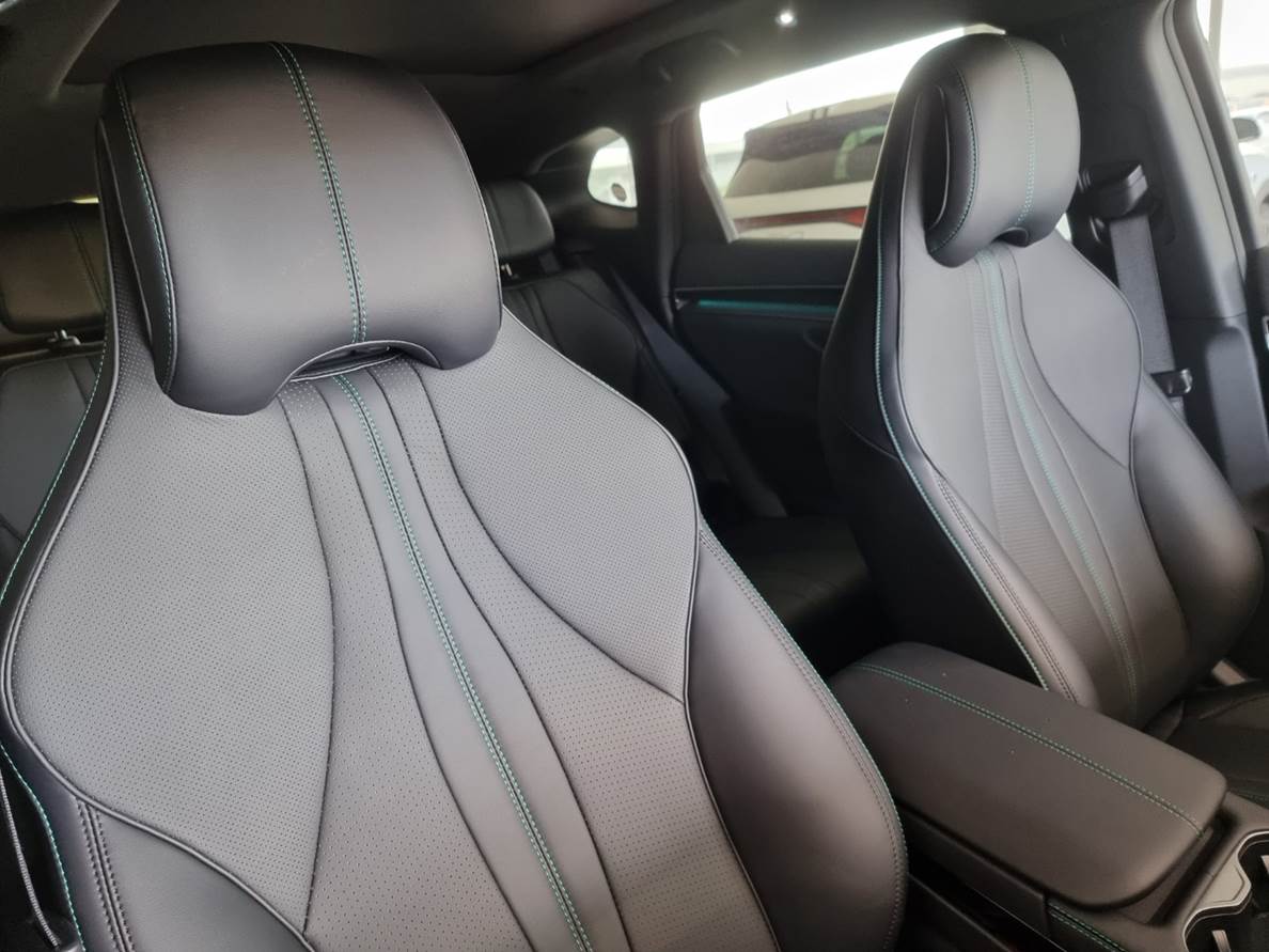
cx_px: 634
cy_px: 476
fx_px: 880
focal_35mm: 24
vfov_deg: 56.8
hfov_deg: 71.6
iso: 320
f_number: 1.8
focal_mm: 6.7
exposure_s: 1/40
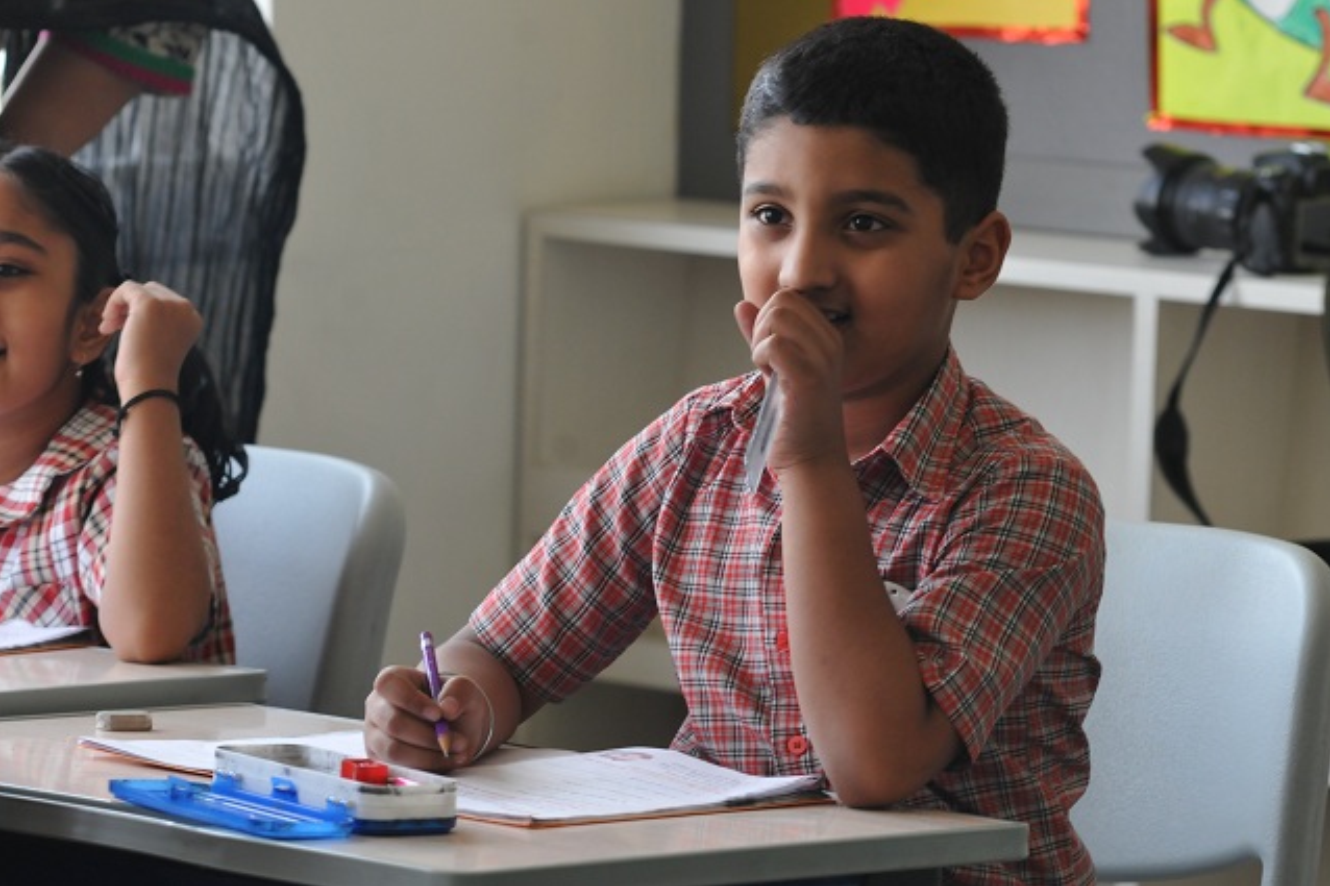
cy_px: 444
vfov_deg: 6.3
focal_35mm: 220
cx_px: 669
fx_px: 8107
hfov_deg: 9.4
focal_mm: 145
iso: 800
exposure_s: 1/125
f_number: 5.6
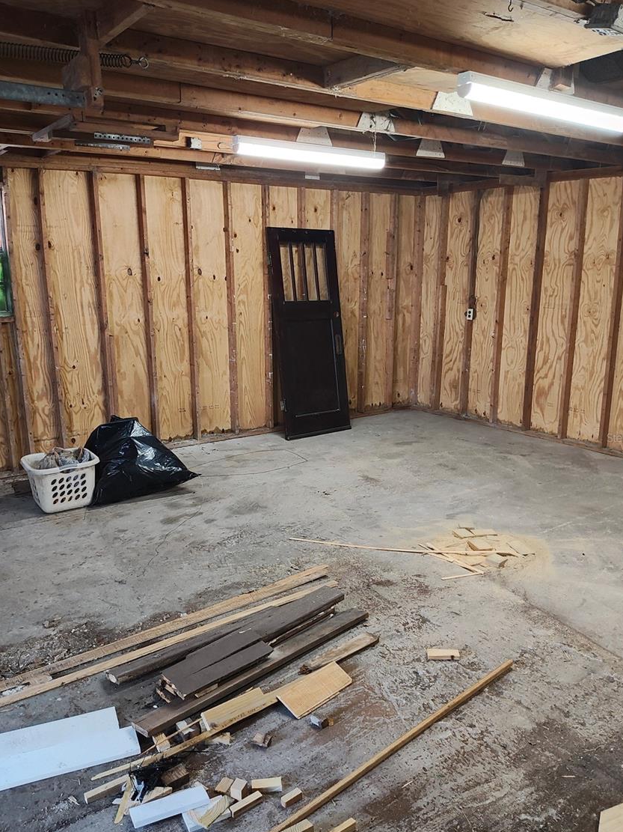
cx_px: 323
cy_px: 437
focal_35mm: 27
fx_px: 648
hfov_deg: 51.3
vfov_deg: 65.3
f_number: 1.5
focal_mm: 4.15
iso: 244
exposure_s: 1/40
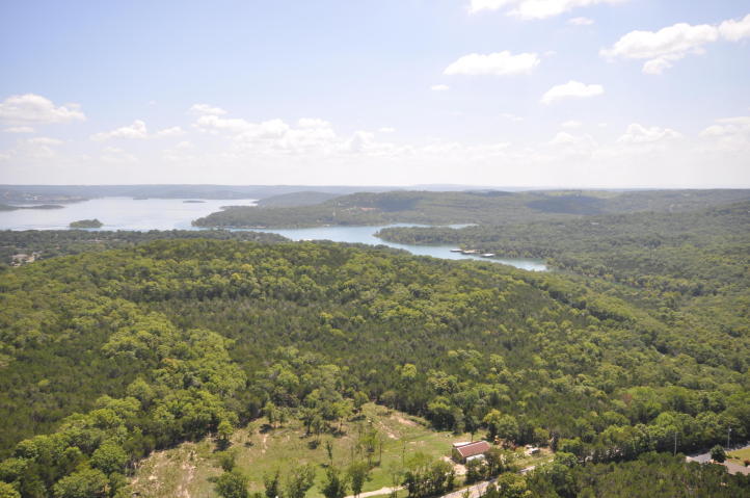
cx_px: 375
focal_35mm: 27
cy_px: 249
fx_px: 562
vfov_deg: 47.8
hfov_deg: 67.5
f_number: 11
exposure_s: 1/200
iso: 200
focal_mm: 18
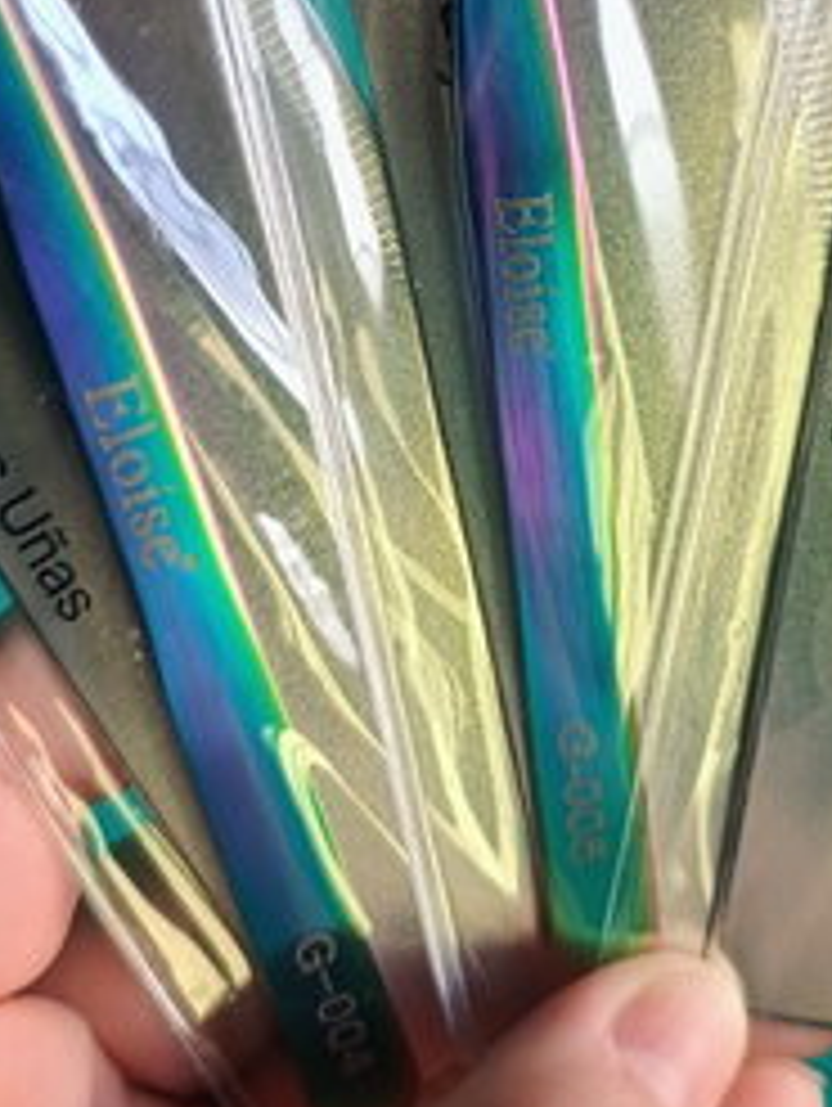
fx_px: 1664
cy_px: 241
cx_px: 531
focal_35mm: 52
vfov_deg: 35.7
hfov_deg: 28.0
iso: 208
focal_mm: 5.89
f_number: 1.4
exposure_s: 1/100
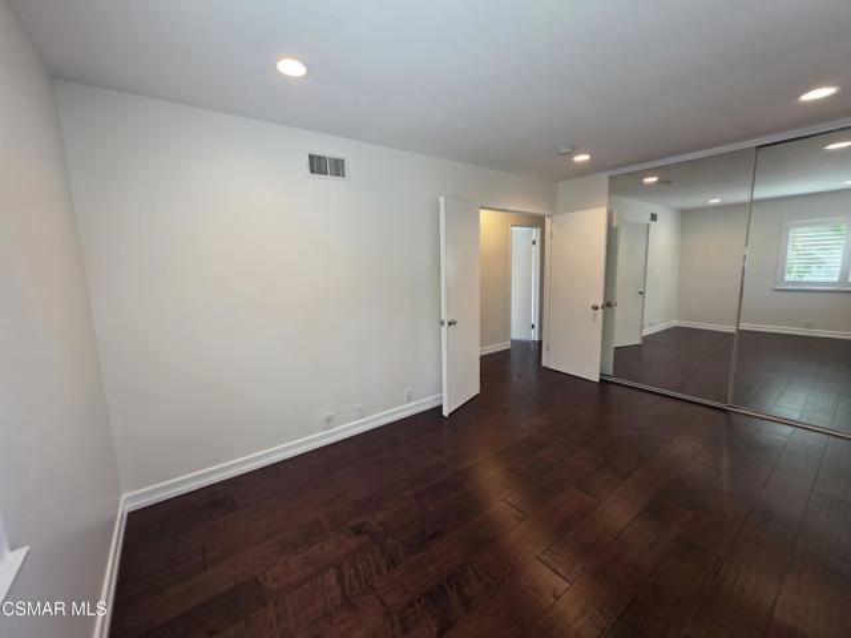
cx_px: 426
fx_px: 320
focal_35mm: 13
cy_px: 319
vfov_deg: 89.9
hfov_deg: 106.2
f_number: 1.9
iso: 160
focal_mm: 2.2
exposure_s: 1/120
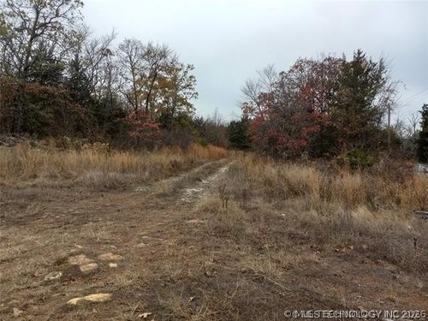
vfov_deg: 51.4
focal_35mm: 27
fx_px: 334
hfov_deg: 65.3
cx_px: 214
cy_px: 160
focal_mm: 3.94
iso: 40
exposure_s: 1/542
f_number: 1.8
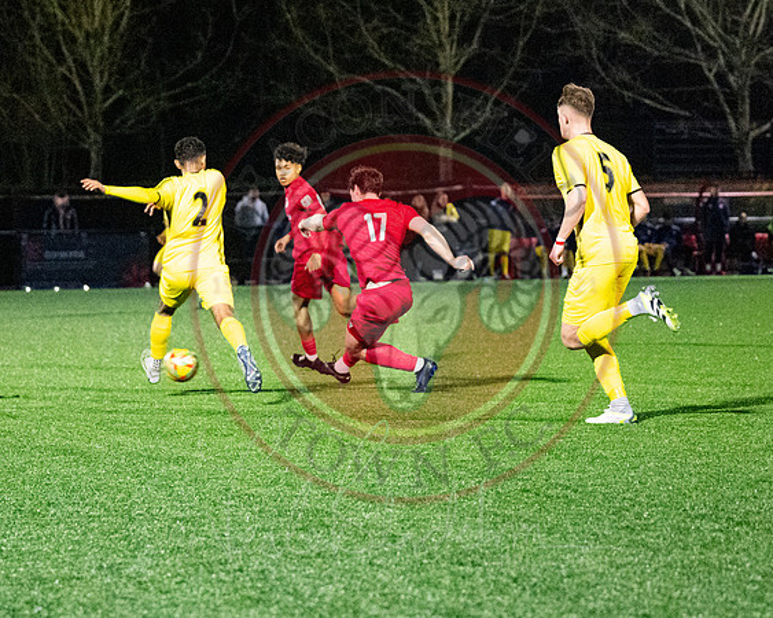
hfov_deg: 12.0
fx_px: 3680
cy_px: 333
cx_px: 329
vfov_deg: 9.6
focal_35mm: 161
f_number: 2.8
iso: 8000
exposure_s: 1/1000
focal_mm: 79
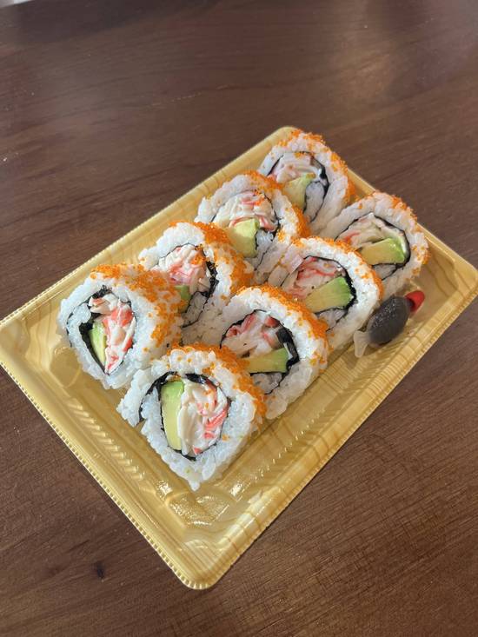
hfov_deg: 53.1
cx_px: 239
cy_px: 318
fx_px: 479
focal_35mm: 26
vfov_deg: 67.3
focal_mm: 5.1
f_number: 1.6
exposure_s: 1/100
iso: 80
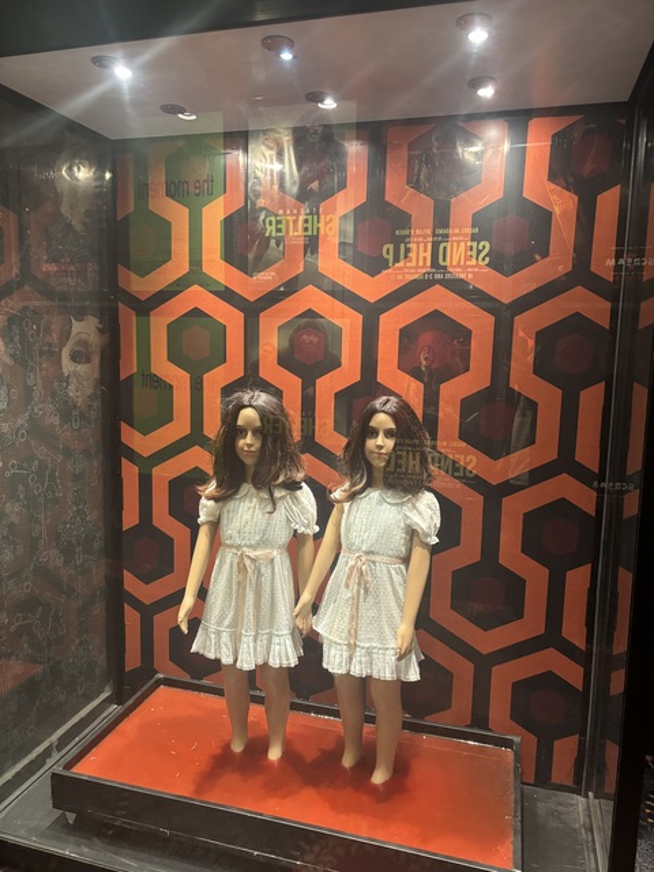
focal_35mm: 26
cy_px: 436
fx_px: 655
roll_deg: -1.5
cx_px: 327
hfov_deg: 53.1
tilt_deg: -7.5
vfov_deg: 67.3
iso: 500
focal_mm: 5.96
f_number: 1.6
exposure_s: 1/60
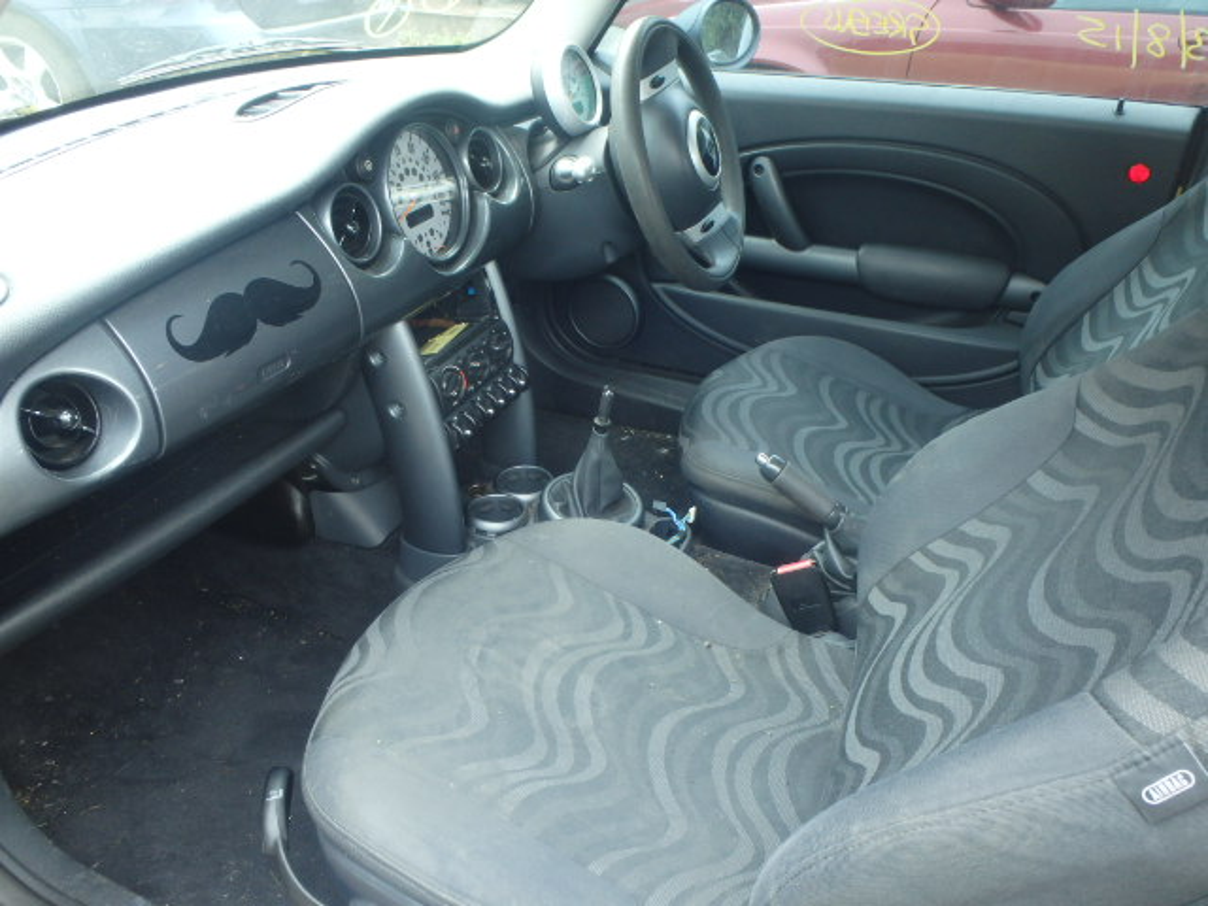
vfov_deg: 49.7
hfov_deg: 63.4
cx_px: 604
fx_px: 977
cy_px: 453
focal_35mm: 28
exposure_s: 1/40
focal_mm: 5
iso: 200
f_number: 3.9
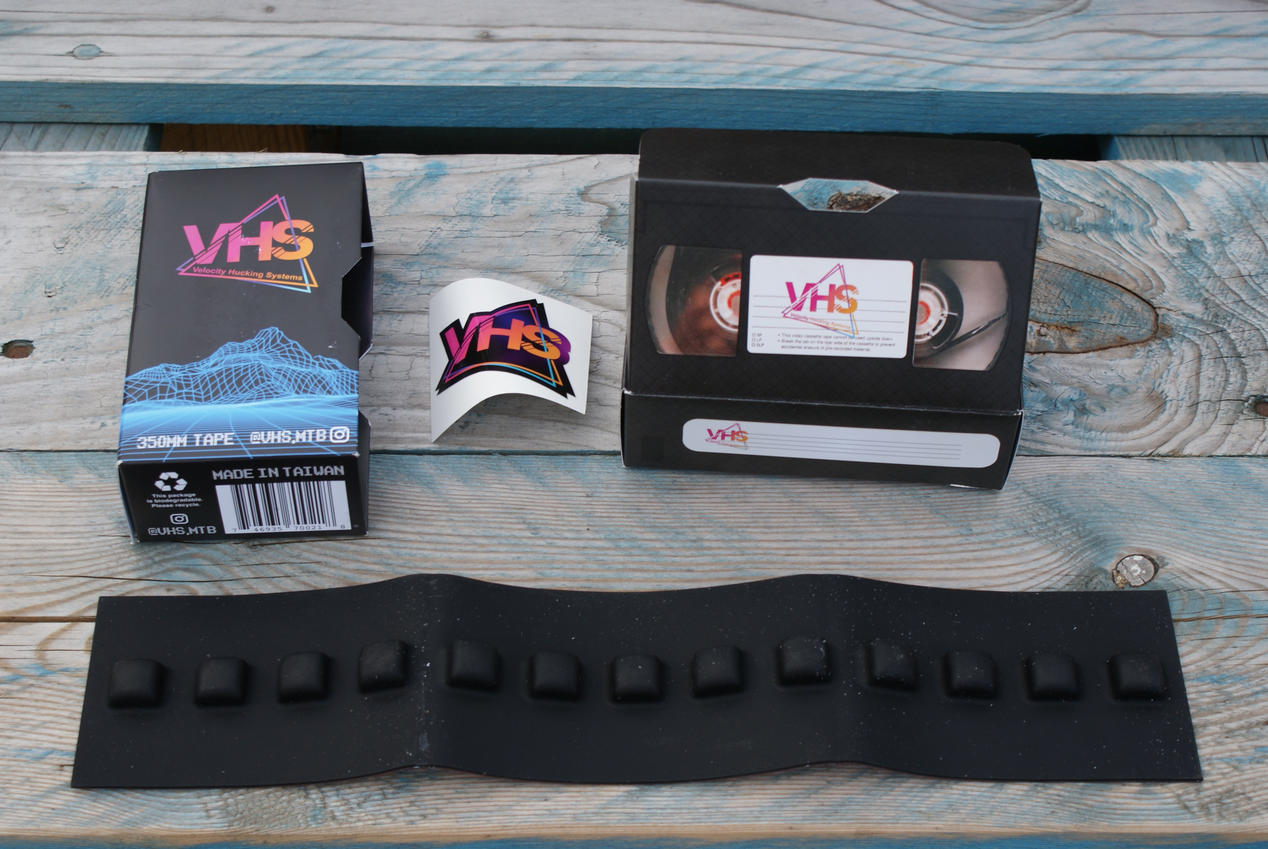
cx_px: 634
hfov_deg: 33.4
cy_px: 424
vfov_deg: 22.7
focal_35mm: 60
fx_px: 2116
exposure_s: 1/80
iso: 100
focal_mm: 40
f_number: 7.1
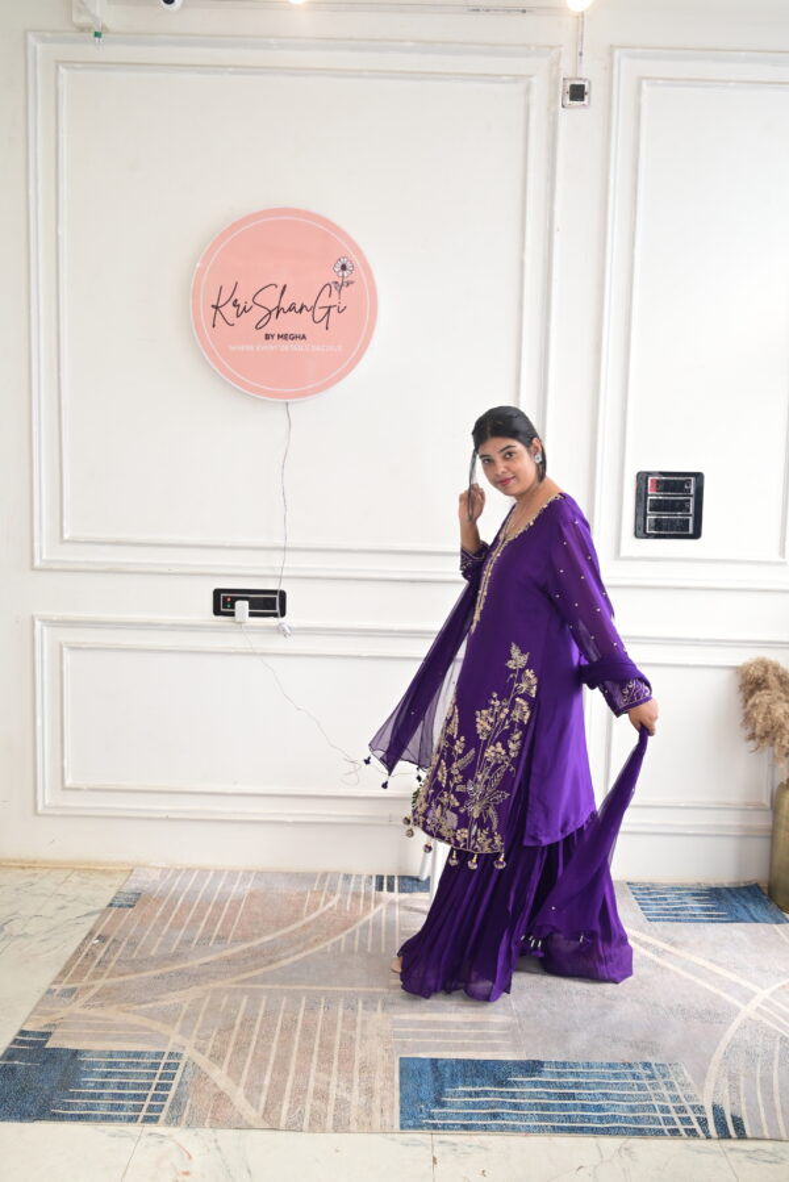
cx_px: 394
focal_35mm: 30
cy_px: 591
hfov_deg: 43.0
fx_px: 1002
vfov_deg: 61.1
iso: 640
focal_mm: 30.5
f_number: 6.3
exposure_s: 1/200
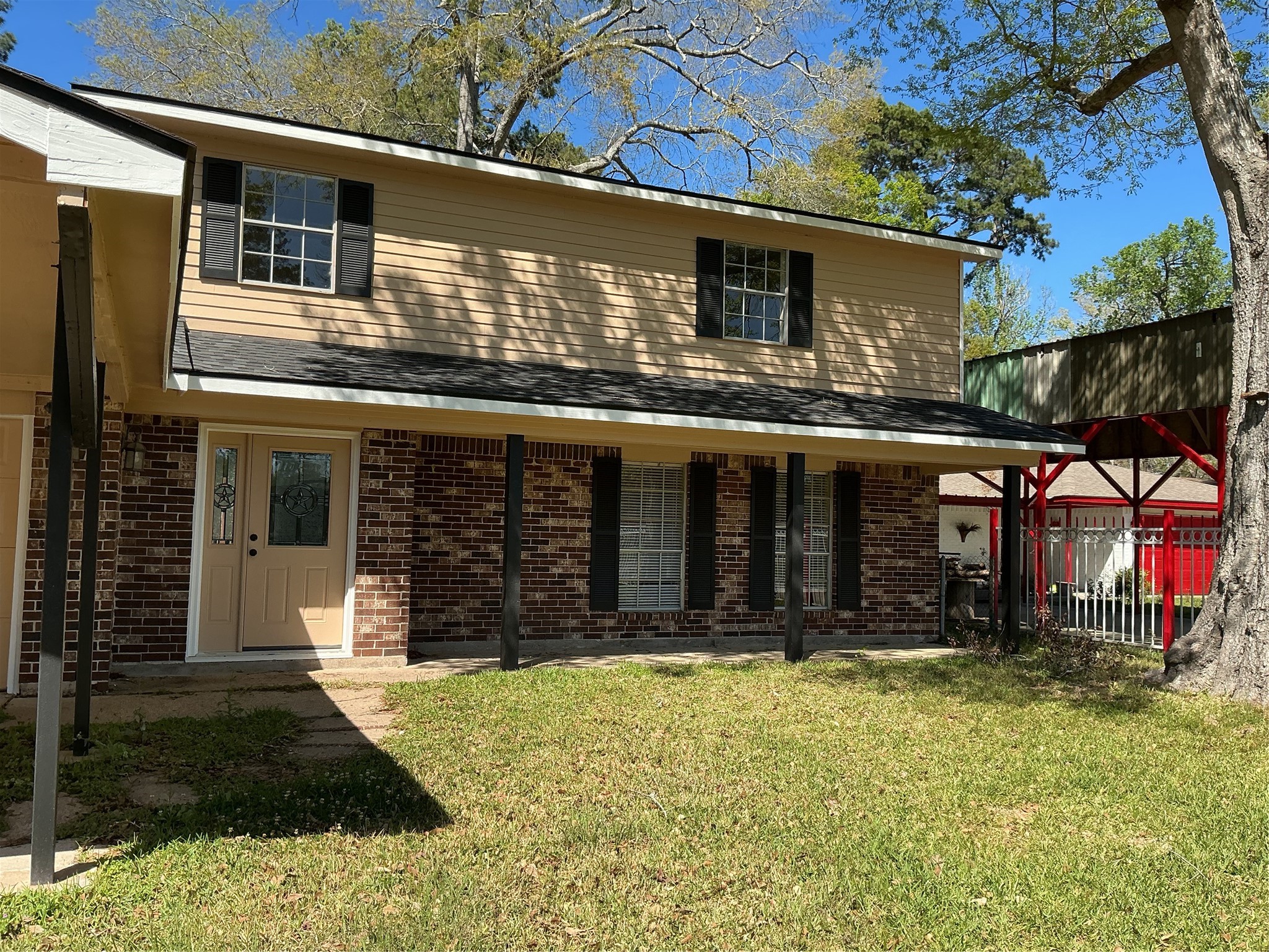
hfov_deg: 61.7
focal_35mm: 29
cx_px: 634
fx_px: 1063
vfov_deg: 48.2
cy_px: 476
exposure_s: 1/997
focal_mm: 3
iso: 25
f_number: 1.8
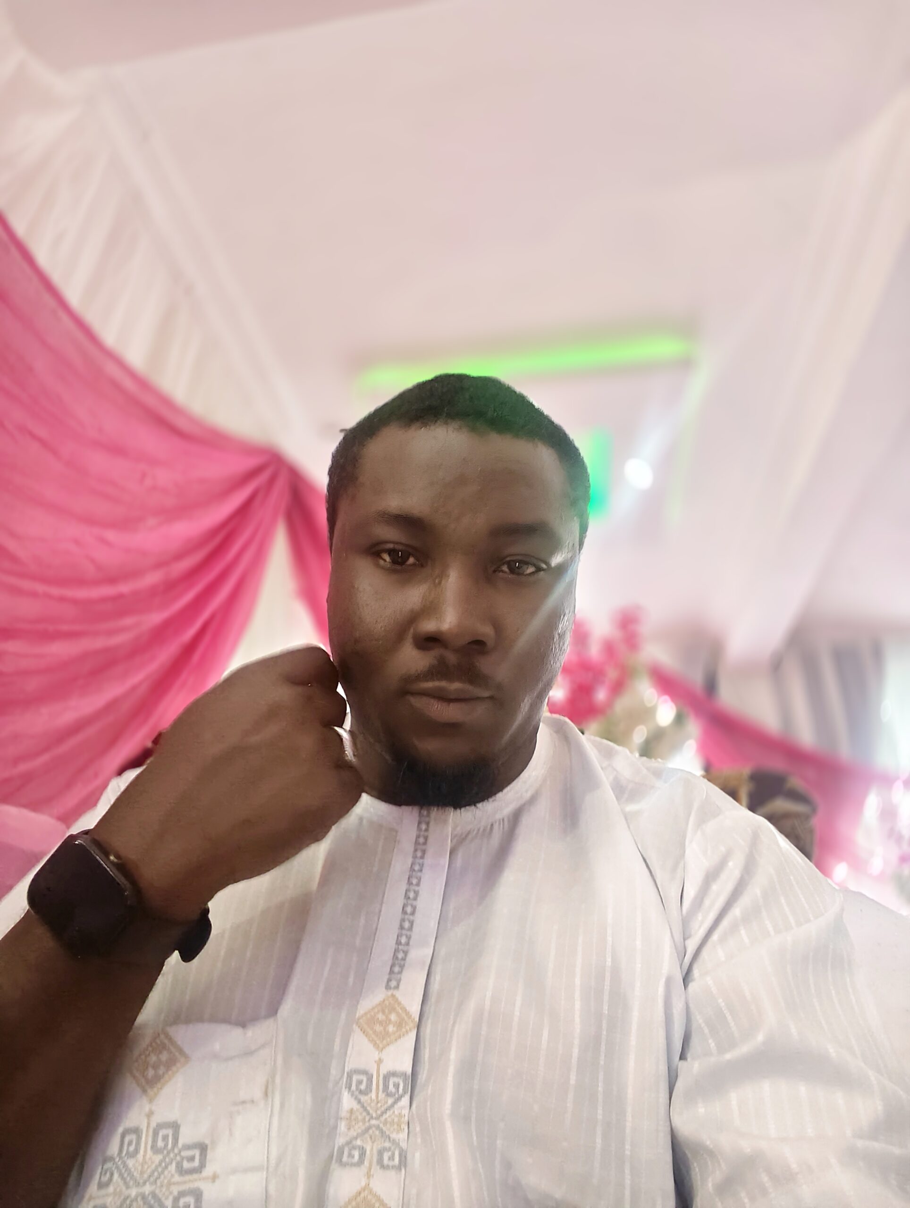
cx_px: 455
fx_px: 699
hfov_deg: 66.1
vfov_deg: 81.7
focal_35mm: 20
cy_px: 604
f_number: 1.4
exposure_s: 1/25
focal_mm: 3.09
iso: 3383
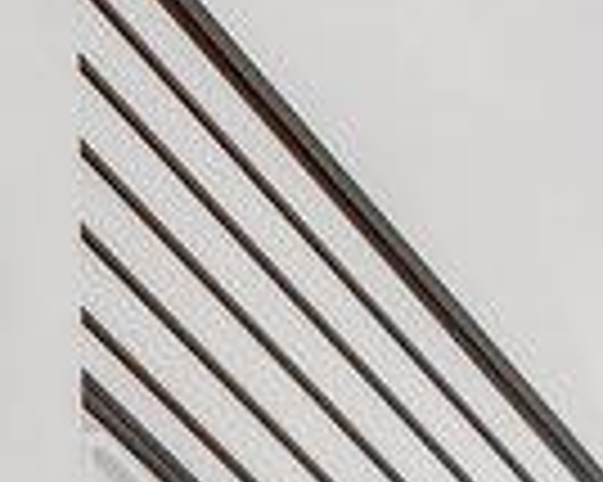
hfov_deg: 12.5
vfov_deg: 9.8
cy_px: 646
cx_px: 522
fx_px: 2746
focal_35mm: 154
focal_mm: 22
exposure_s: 1/5
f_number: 8
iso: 100
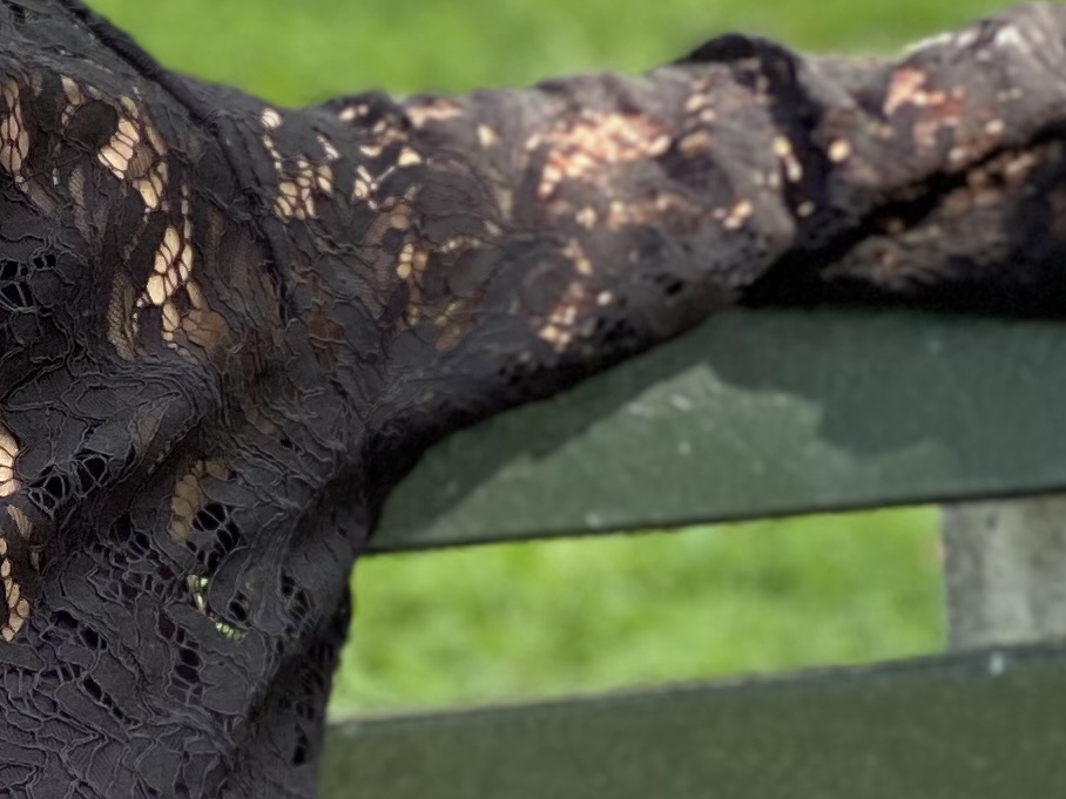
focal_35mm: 231
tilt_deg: -19.1
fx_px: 7114
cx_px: -412
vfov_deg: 6.4
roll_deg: -1.5
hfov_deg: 8.4
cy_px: 665
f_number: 2
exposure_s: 1/122
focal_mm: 6
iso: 40
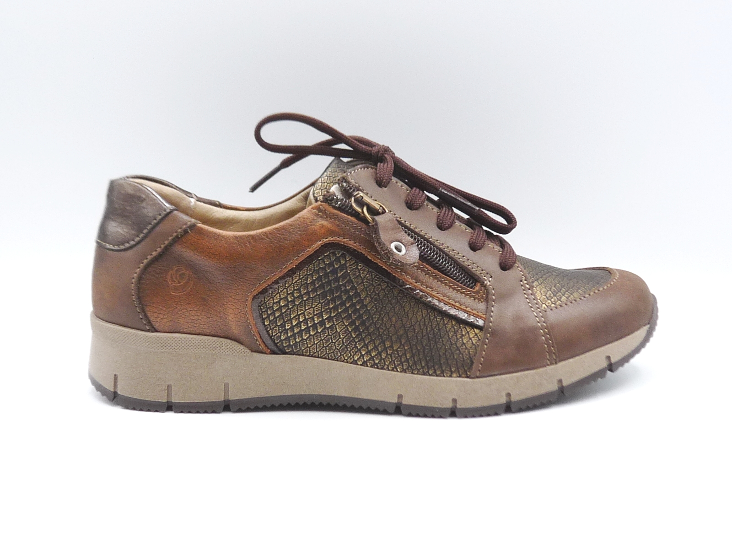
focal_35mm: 48
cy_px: 274
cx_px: 366
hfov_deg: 39.7
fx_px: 1015
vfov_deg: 30.3
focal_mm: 4.8
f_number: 4
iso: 100
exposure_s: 1/100
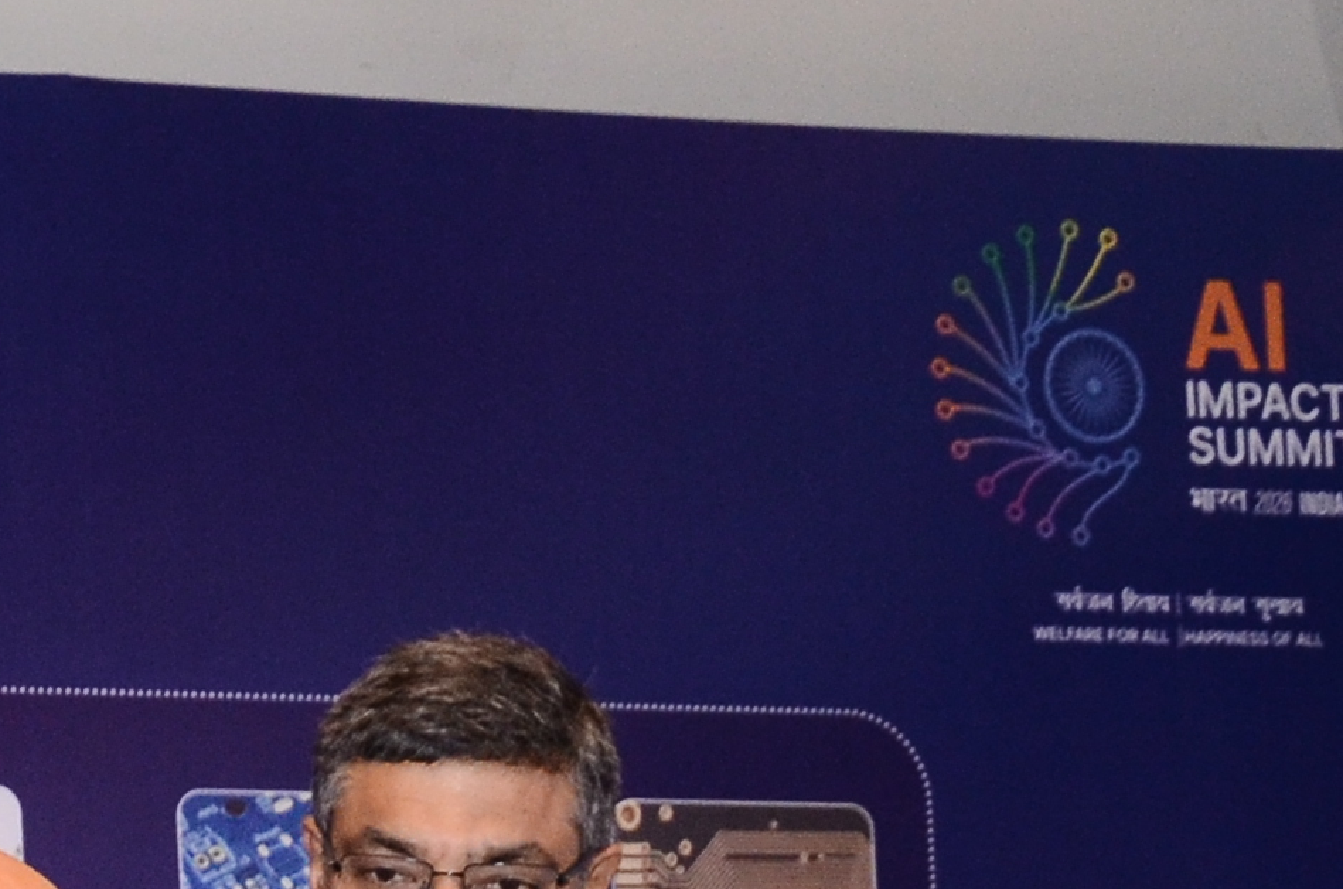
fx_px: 6089
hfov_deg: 11.9
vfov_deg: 7.7
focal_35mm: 164
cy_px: 2234
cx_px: -819
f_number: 4
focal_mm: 21
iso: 1000
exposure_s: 1/125
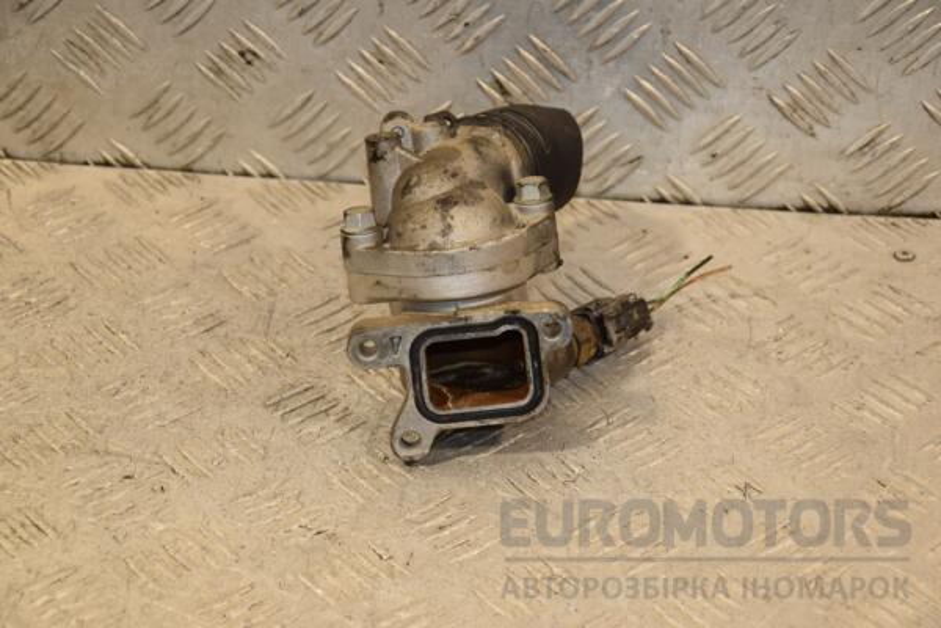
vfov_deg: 13.0
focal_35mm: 105
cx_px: 470
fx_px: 2744
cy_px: 314
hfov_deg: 19.5
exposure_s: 1/200
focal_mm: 70
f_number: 6.3
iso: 800
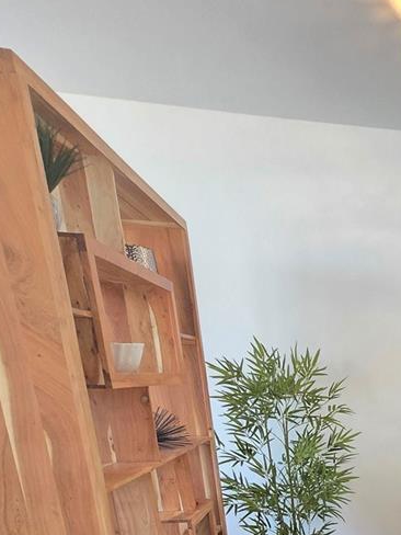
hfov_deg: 36.7
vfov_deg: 46.7
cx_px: 449
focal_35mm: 32
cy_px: 544
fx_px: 494
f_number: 2.2
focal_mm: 1.7
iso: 160
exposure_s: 1/60
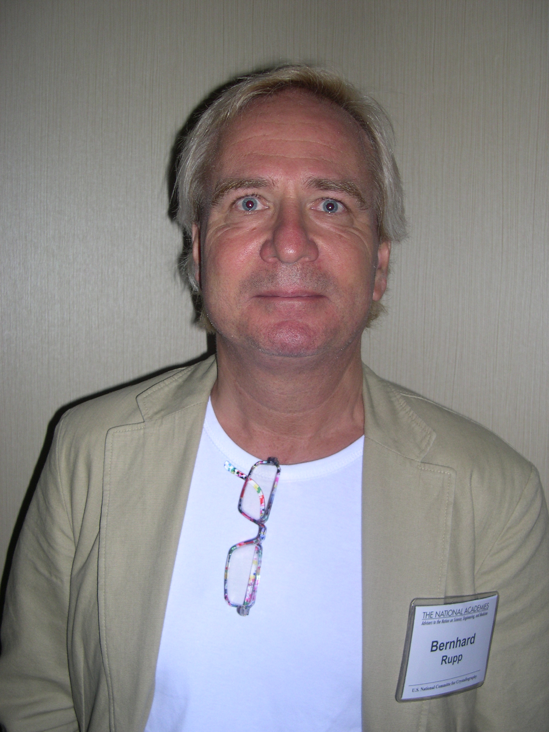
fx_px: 804
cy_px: 366
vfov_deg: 49.0
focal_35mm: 38
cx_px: 274
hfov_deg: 37.7
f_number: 2.8
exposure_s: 1/60
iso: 100
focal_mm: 8
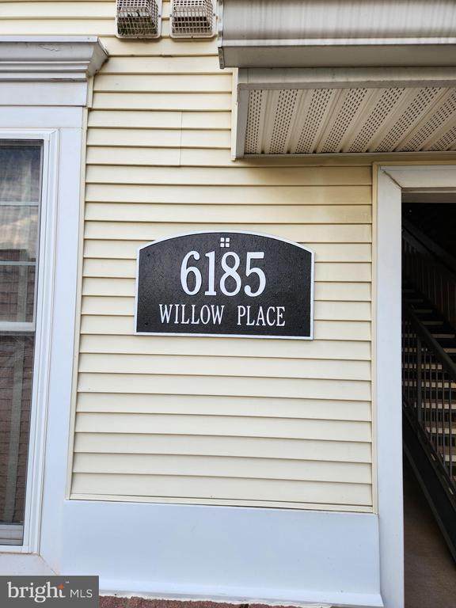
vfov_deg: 73.9
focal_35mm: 23
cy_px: 304
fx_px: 404
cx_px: 228
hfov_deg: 58.9
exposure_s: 1/222
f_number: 1.8
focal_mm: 5.4
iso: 20
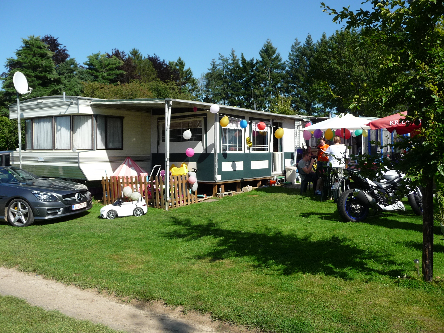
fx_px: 410
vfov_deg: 44.2
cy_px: 166
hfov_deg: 56.8
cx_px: 222
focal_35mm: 32
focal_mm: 4.7
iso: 100
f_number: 3.3
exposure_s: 1/800
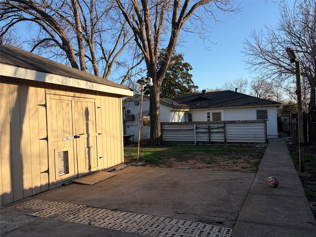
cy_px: 118
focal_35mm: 26
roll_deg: +1.4
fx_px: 237
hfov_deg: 67.3
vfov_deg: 53.1
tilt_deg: +0.1
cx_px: 158
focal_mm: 5.96
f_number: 1.6
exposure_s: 1/2283
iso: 50
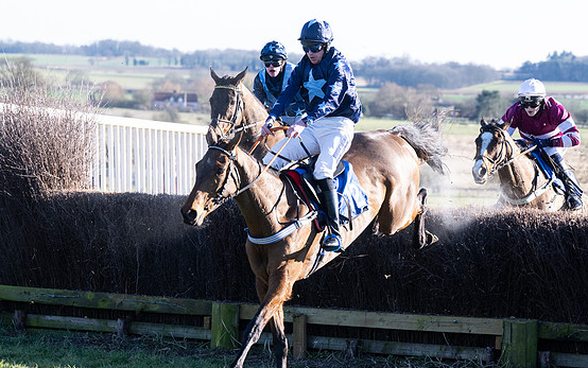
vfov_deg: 7.1
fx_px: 2950
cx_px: 264
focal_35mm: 184
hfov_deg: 11.4
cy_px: 199
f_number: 4.5
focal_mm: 110
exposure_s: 1/1600
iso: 800
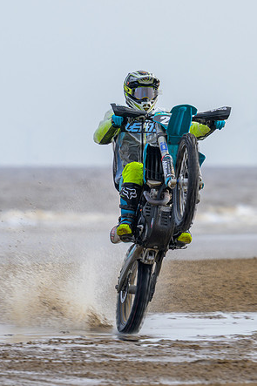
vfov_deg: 2.0
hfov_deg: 1.4
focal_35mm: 1014
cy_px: 196
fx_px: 10866
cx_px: 156
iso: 125
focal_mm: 440
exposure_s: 1/250
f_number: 8
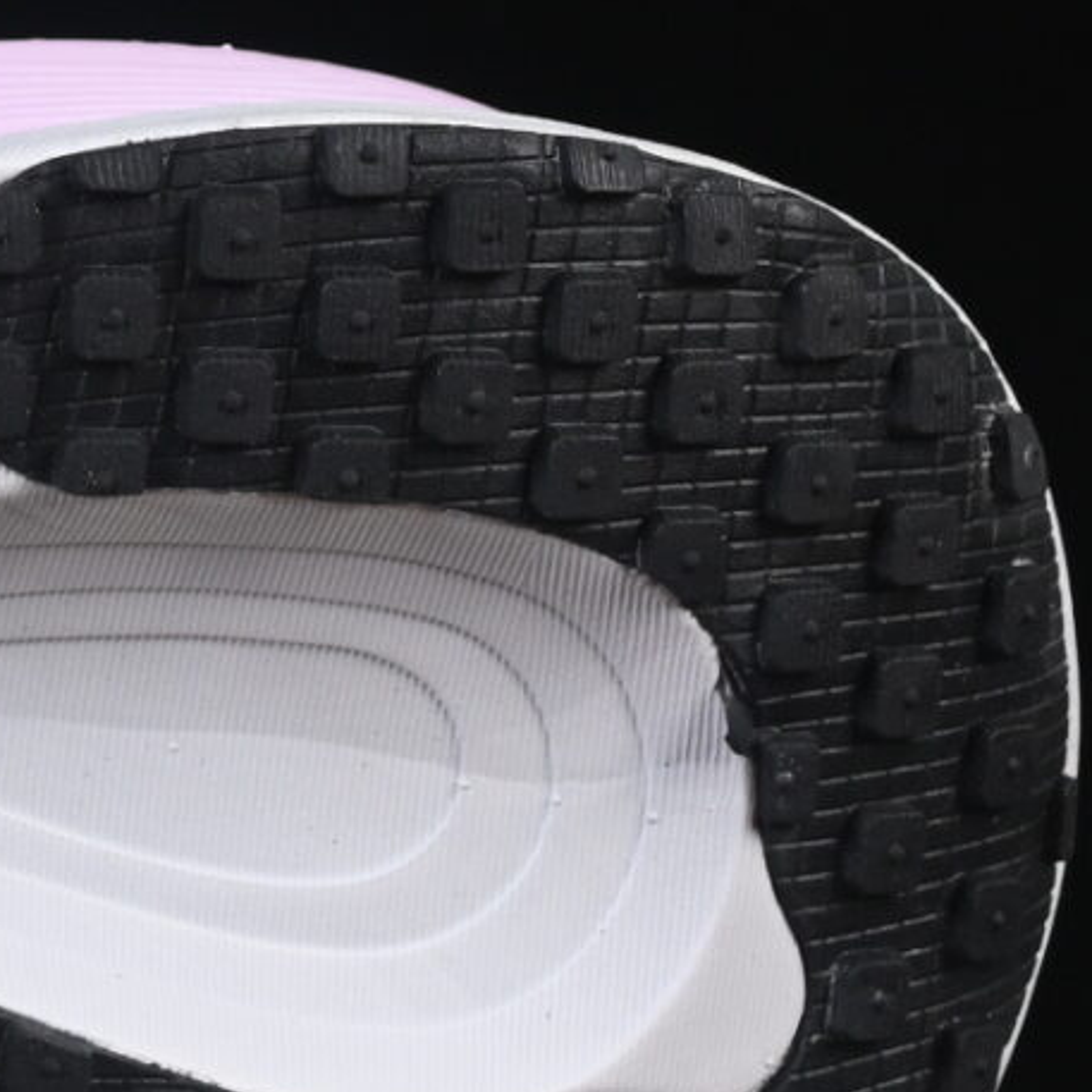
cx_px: -949
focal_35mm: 357
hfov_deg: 4.8
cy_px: 197
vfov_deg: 4.9
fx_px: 12741
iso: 160
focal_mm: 50
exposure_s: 1/80
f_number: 8
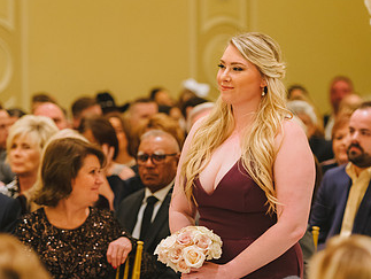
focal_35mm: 207
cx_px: 234
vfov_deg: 7.2
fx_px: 2221
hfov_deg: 9.5
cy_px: 211
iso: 2000
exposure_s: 1/200
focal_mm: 120
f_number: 3.2
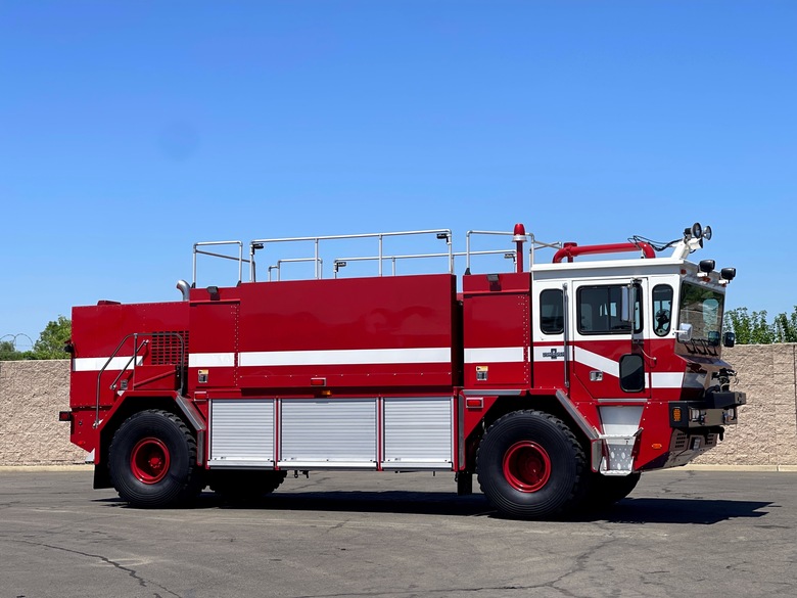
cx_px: 398
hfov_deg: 30.3
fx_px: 1474
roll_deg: +1.2
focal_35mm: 64
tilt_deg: +4.0
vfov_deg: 22.9
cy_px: 299
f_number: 2.2
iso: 32
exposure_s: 1/1908
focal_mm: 7.5
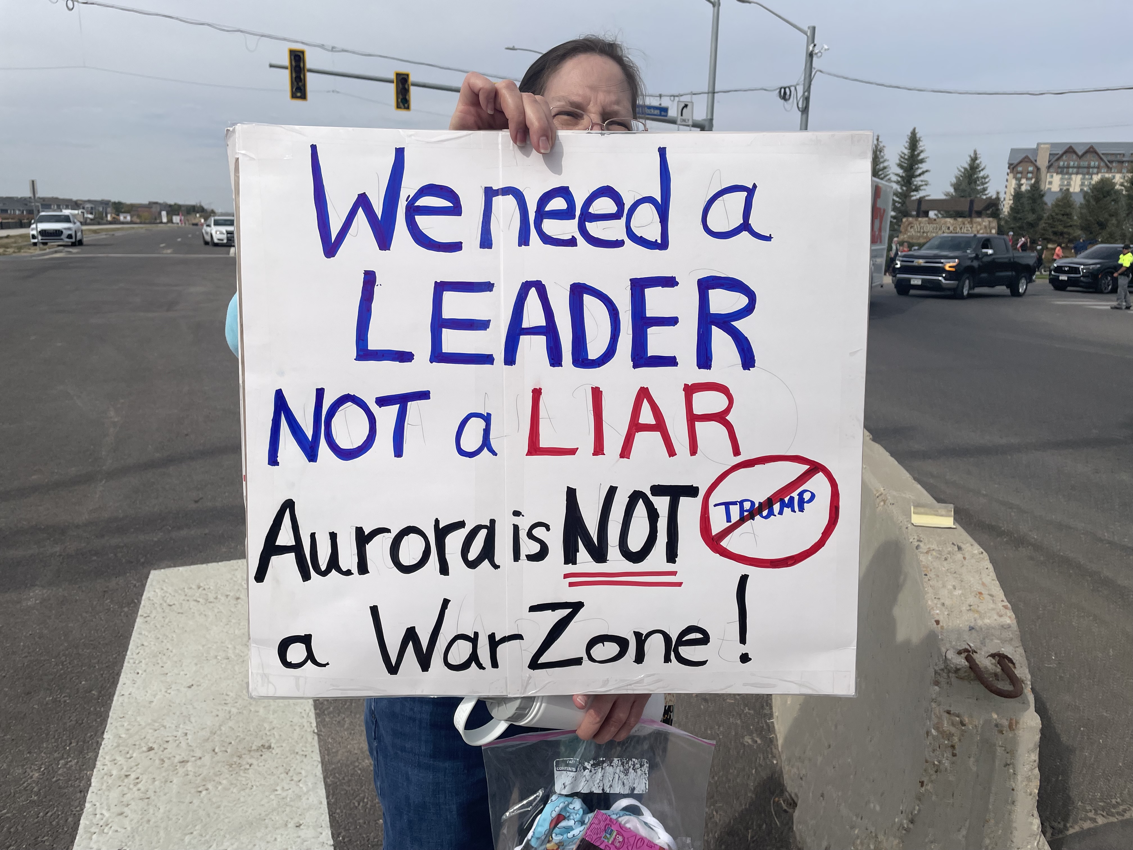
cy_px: 425
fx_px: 851
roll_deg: -1.3
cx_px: 566
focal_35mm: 26
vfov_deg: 53.1
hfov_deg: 67.3
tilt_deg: -11.3
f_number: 1.6
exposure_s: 1/6494
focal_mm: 4.2
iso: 32
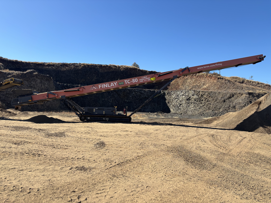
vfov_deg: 53.1
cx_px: 136
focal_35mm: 26
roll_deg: +0.0
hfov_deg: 67.3
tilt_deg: +4.2
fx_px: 204
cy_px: 102
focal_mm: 5.96
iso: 50
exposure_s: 1/2639
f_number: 1.6
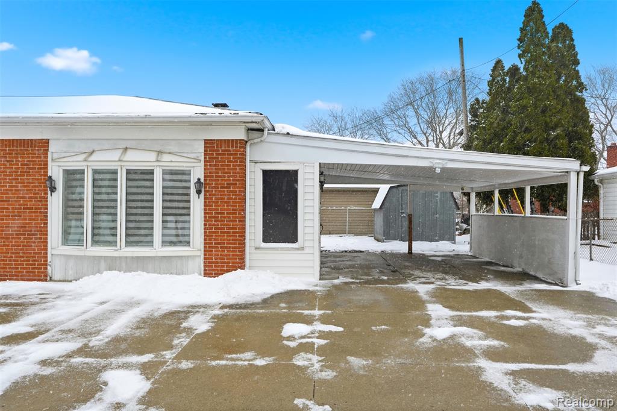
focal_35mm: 28
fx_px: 480
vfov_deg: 46.4
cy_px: 206
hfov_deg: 65.5
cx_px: 308
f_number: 8
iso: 400
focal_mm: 28
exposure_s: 1/8000
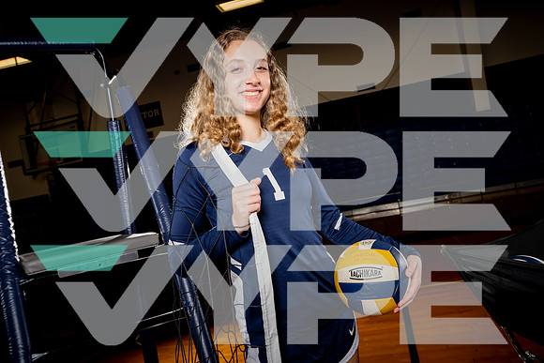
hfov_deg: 57.2
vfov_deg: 40.0
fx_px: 499
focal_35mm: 33
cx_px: 272
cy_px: 182
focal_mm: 33
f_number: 8
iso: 400
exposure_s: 1/250
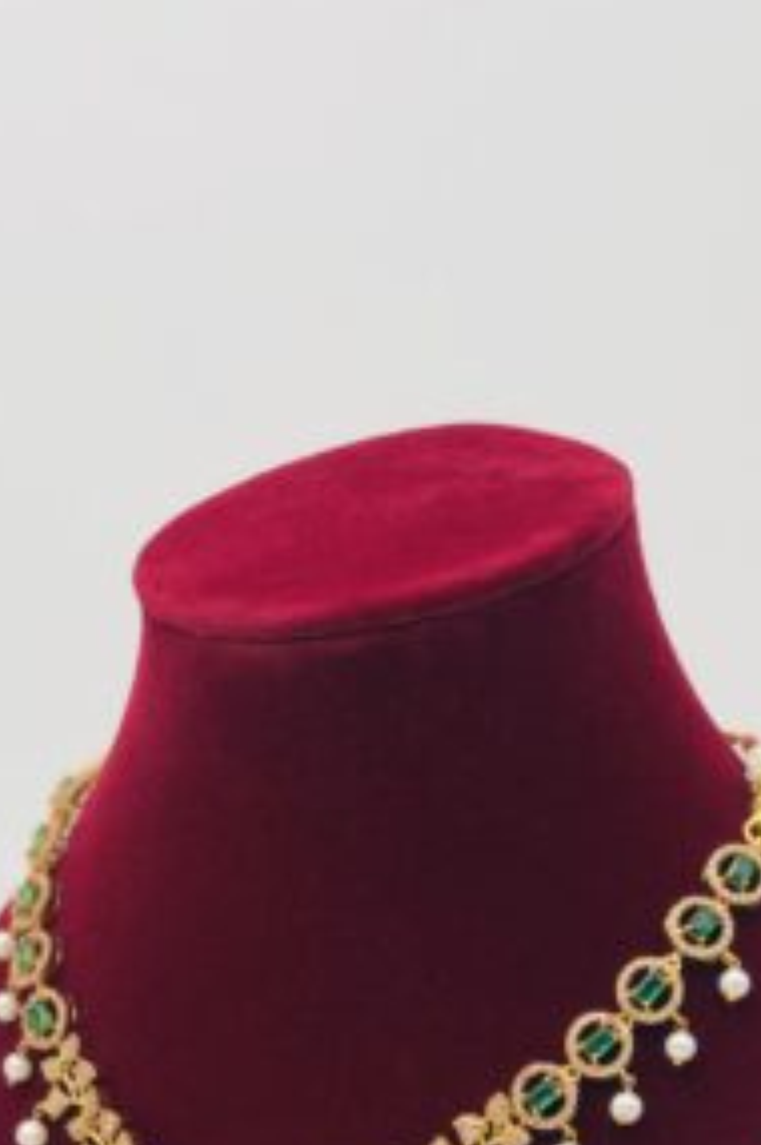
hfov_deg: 12.9
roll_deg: -0.4
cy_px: 1033
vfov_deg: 19.0
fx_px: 3369
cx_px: 364
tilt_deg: -14.6
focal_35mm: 106
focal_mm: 6
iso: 20
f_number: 2.4
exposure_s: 1/100
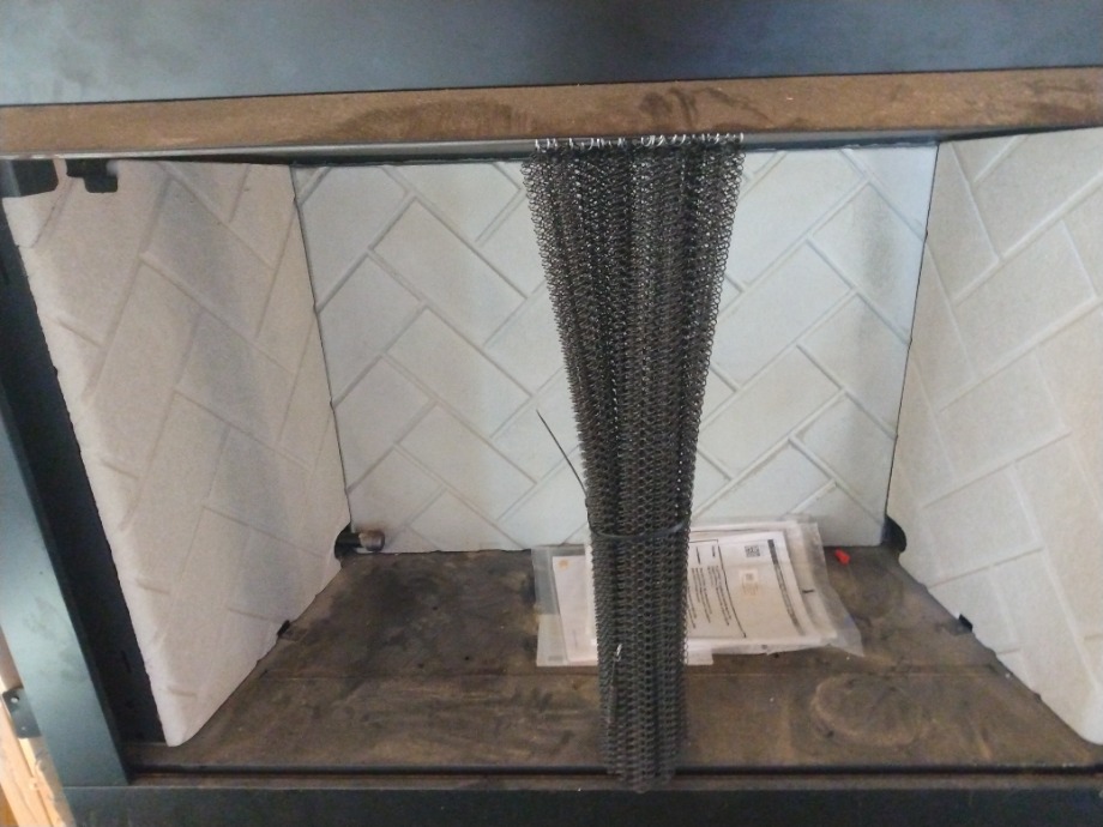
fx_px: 637
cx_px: 552
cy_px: 414
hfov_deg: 81.7
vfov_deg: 66.0
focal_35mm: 20
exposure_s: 1/17
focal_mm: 3.54
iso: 1484
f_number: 2
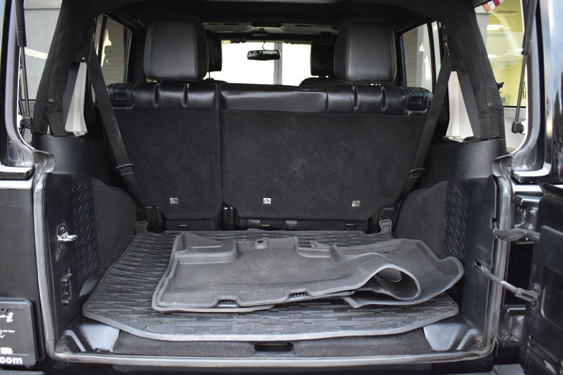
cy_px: 188
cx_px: 282
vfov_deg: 41.7
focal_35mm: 32
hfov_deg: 59.5
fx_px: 492
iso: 1600
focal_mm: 21
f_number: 4
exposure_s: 1/15
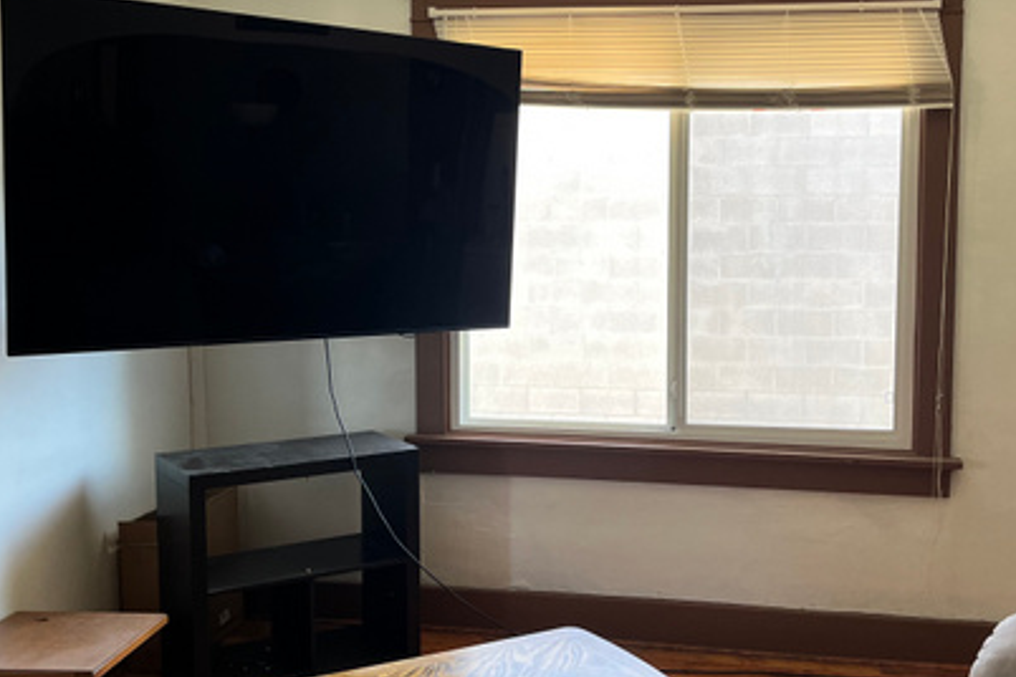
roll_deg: -0.5
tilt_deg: -5.2
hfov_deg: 45.3
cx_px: 576
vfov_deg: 31.2
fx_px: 1213
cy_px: 323
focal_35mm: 43
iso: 125
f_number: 1.6
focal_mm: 5.1
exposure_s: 1/121
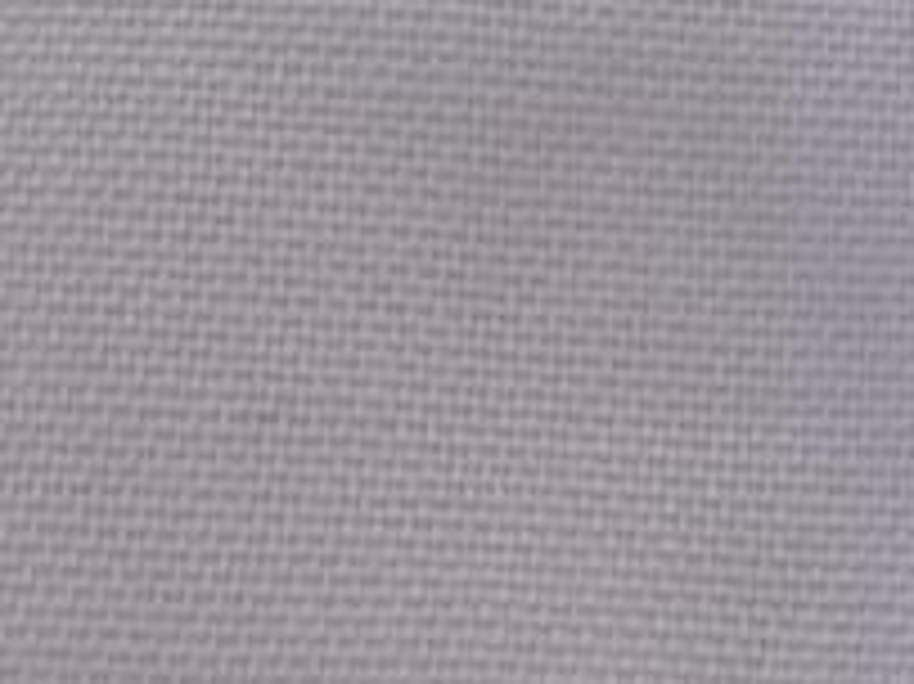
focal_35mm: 120
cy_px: 178
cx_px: 1234
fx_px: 3167
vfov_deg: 12.3
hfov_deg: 15.5
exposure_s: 1/100
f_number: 1.8
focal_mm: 4
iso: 64
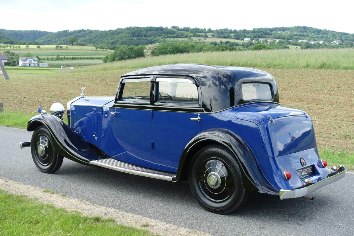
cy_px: 118
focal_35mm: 46
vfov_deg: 29.2
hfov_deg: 42.7
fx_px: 452
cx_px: 177
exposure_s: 1/250
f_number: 4
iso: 125
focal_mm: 16.84
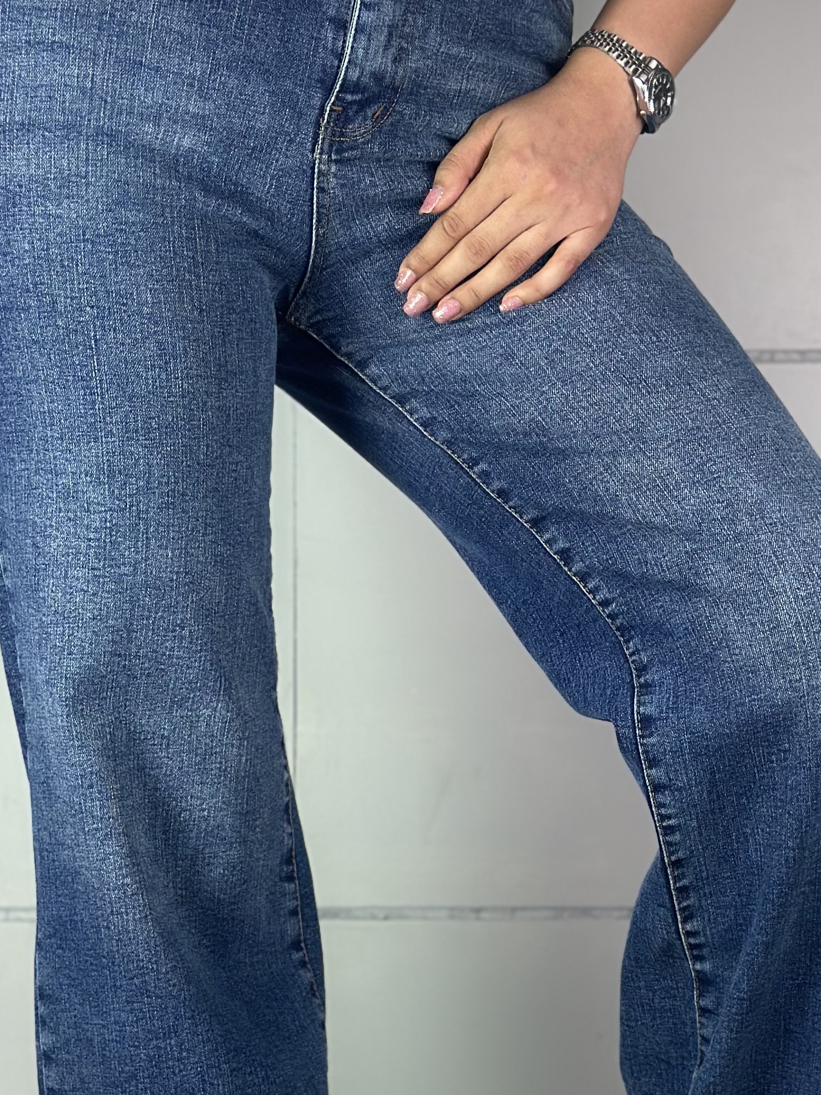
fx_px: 3131
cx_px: 592
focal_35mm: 99
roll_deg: -0.7
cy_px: 705
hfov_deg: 14.9
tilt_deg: -0.3
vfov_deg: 19.8
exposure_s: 1/207
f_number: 1.78
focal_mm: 6.86
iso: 80
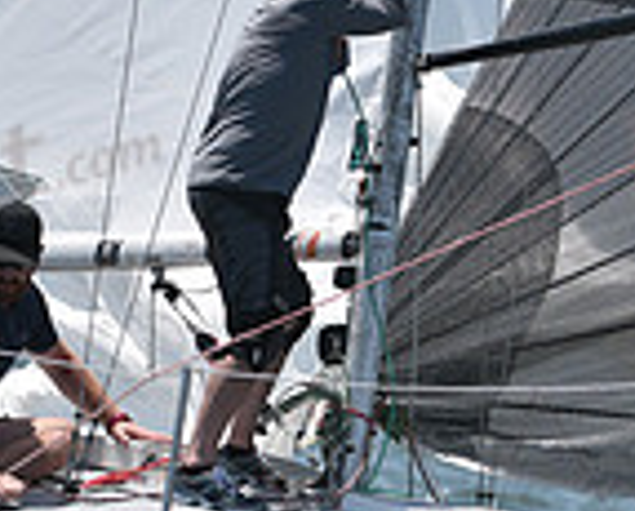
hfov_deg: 2.5
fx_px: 14312
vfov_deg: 2.0
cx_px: 395
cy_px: 380
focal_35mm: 760
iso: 100
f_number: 4.5
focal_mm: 200
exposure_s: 1/1250
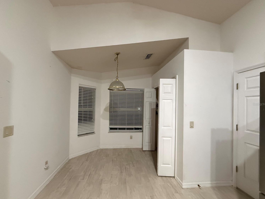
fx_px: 115
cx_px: 128
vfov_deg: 81.7
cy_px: 104
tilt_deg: +1.4
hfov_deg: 98.1
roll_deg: -1.0
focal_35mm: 15
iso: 800
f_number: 2.2
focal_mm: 2.22
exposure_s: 1/60
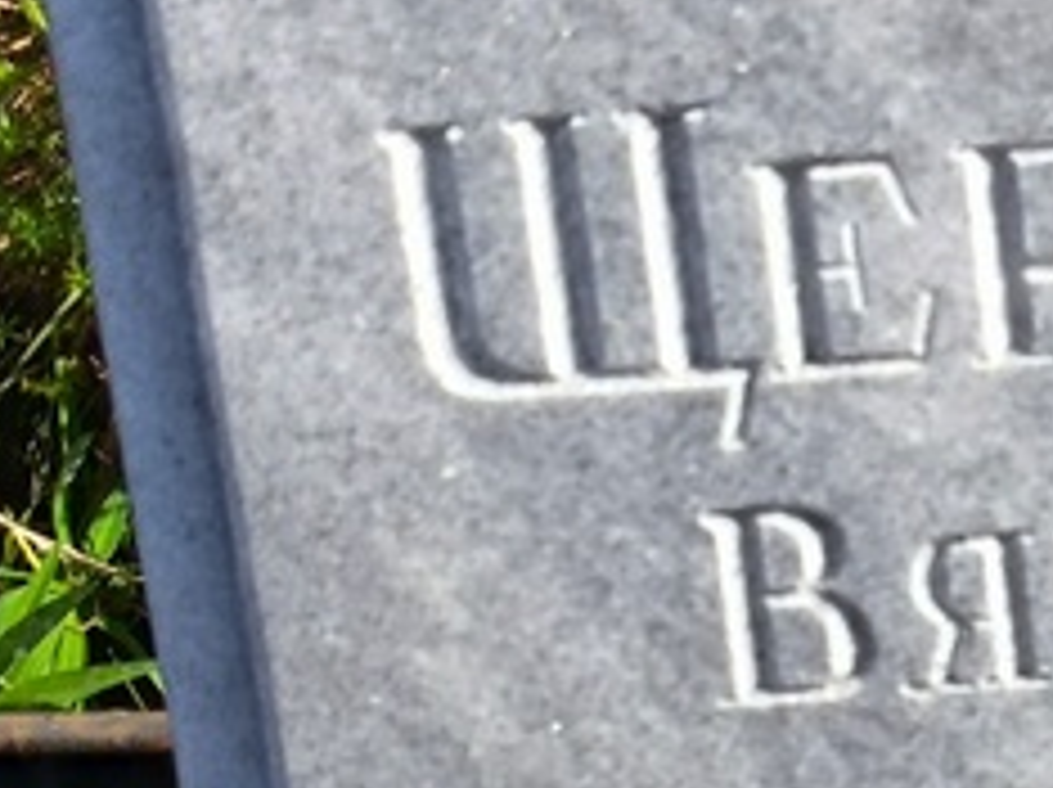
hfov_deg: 11.4
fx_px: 5196
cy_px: 734
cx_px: 1154
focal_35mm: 171
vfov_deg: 8.6
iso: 50
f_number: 1.7
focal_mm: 4.71
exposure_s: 1/721
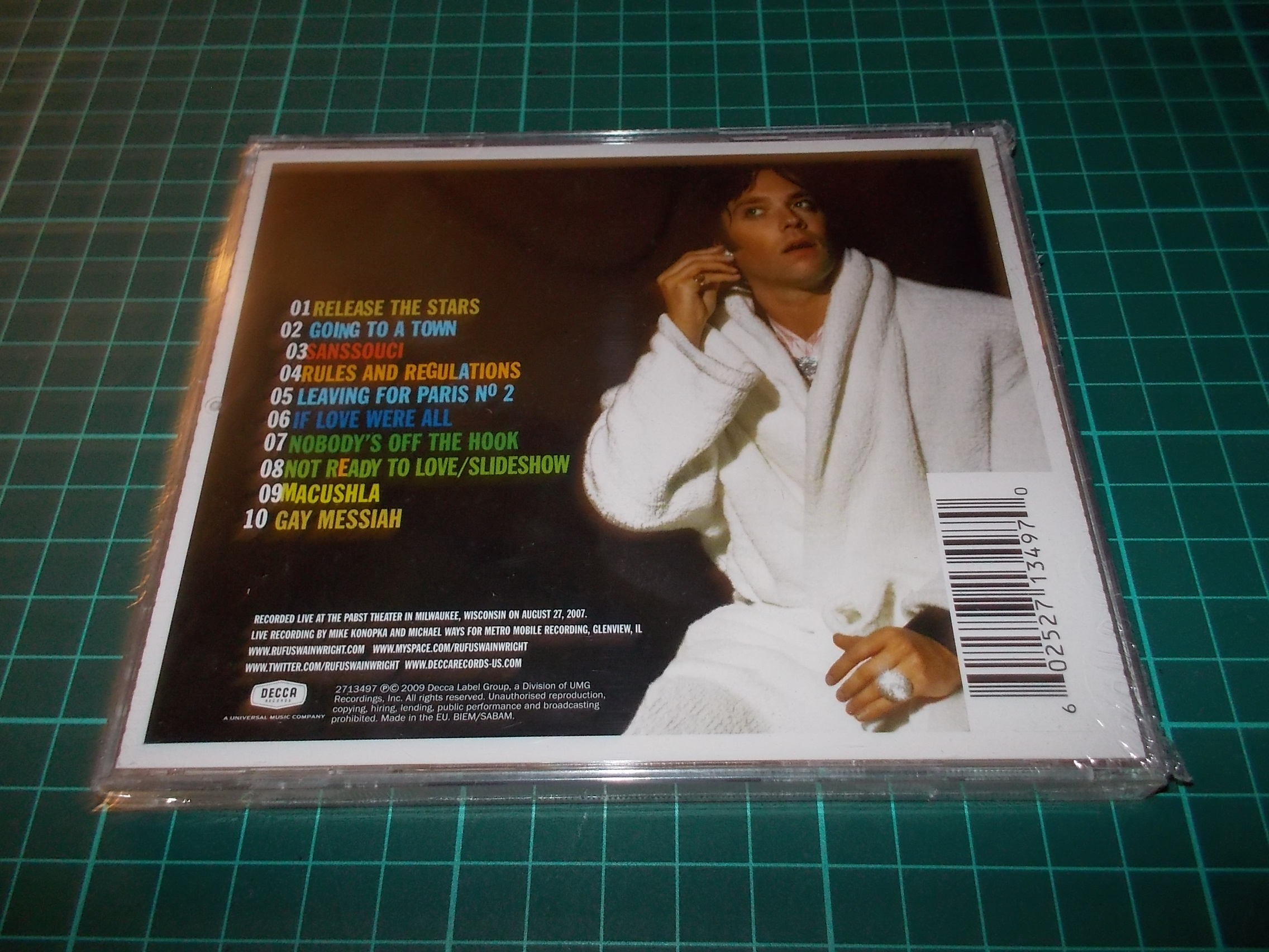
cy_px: 476
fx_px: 1063
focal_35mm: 29
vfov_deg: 48.2
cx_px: 634
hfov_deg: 61.7
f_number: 3.3
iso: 200
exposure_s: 1/30
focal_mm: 4.1
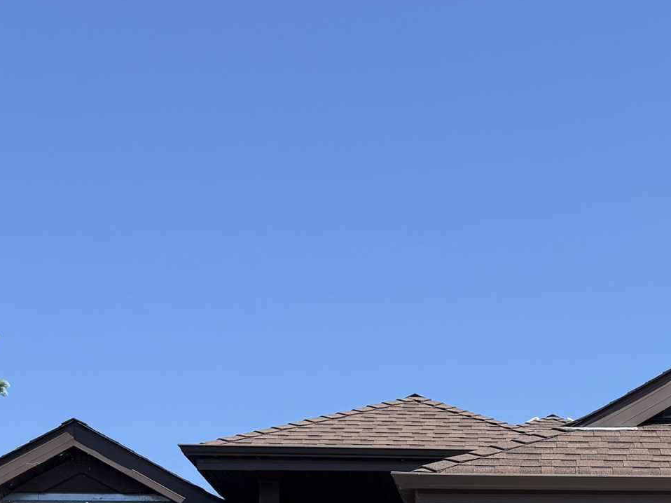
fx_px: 1492
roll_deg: +2.0
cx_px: 754
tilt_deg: +7.0
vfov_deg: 17.8
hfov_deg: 23.6
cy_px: 668
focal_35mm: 77
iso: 80
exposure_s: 1/2801
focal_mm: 6.76
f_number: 1.78
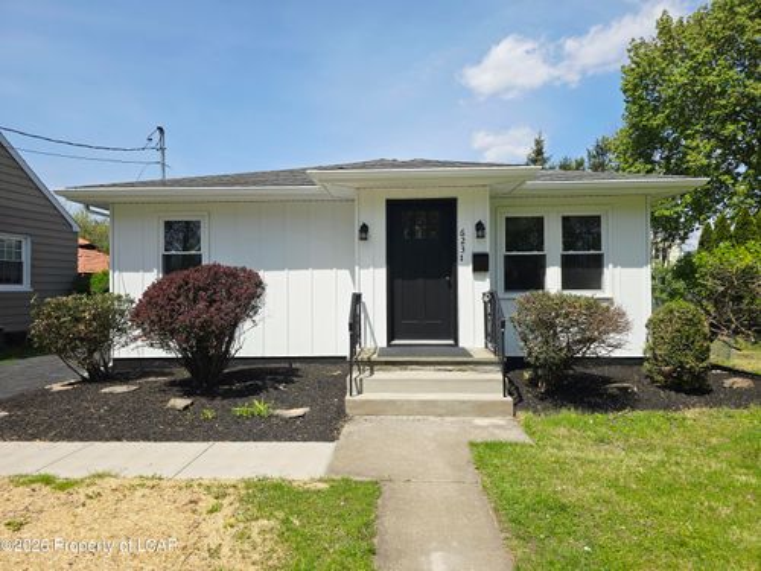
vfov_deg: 58.9
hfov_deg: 73.9
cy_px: 286
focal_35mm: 23
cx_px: 380
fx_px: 506
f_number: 1.7
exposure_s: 1/917
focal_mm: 6.3
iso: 12
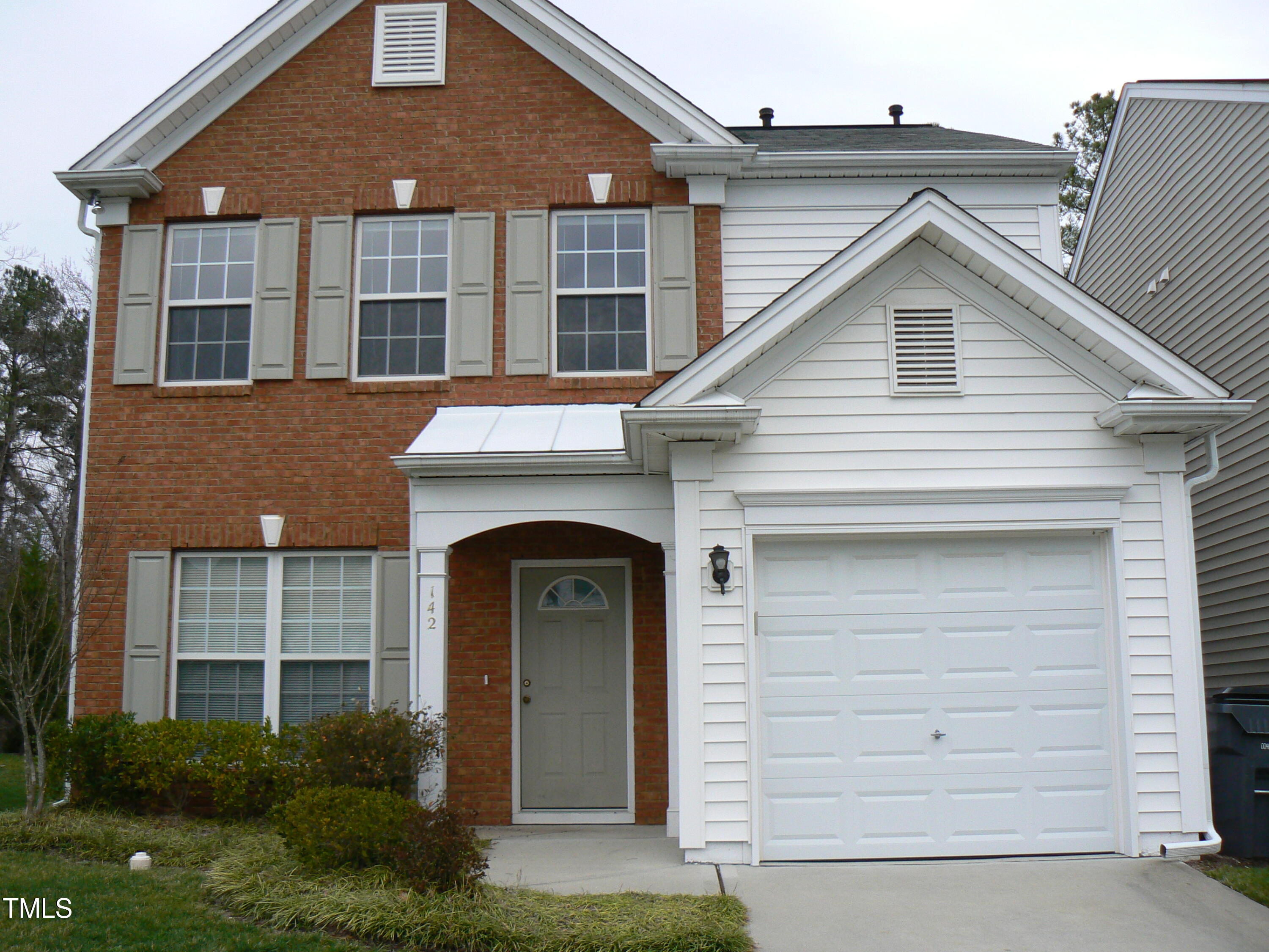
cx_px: 634
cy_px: 476
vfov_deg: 39.7
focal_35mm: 36
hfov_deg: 51.4
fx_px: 1320
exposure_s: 1/1000
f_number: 2.8
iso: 100
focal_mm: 6
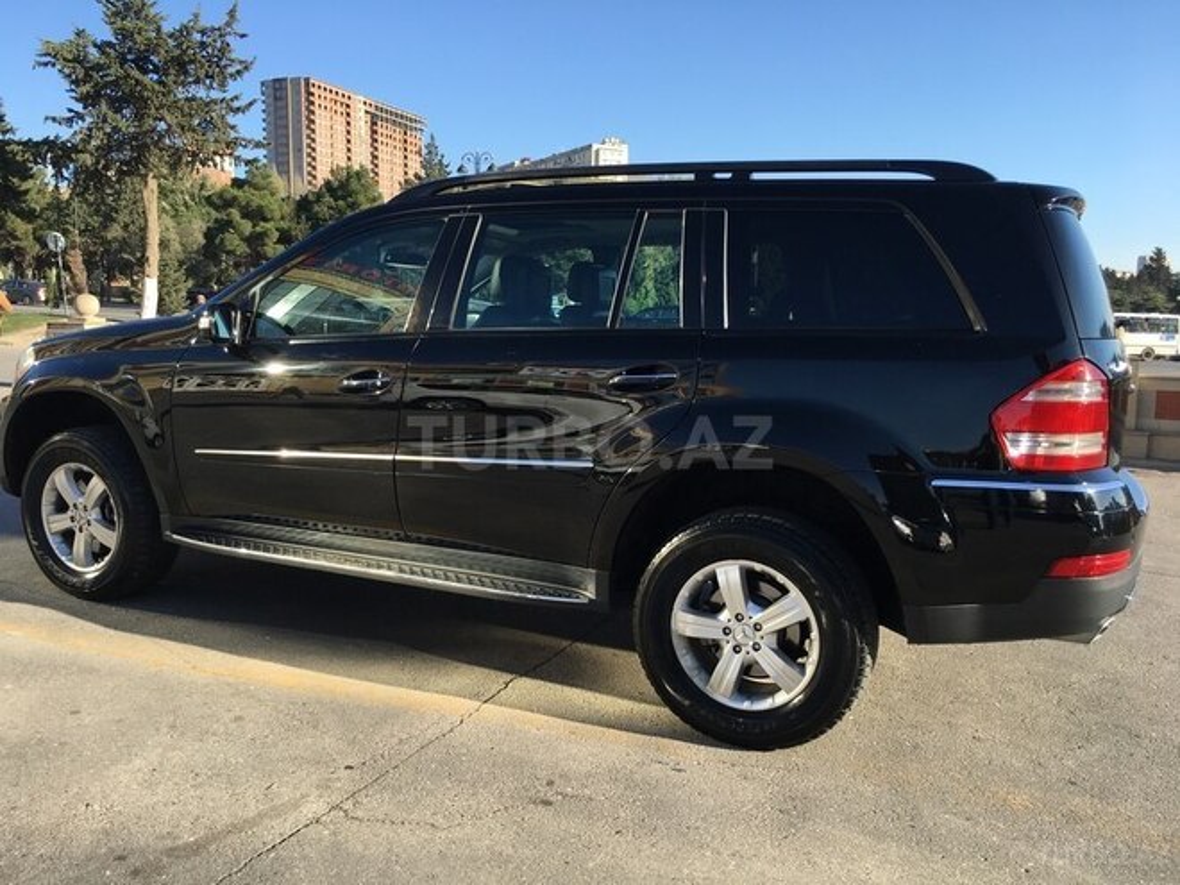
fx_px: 989
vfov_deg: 48.2
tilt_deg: -7.5
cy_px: 442
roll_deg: -1.1
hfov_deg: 61.7
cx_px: 590
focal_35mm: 29
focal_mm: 4.15
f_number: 2.2
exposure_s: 1/693
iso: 25
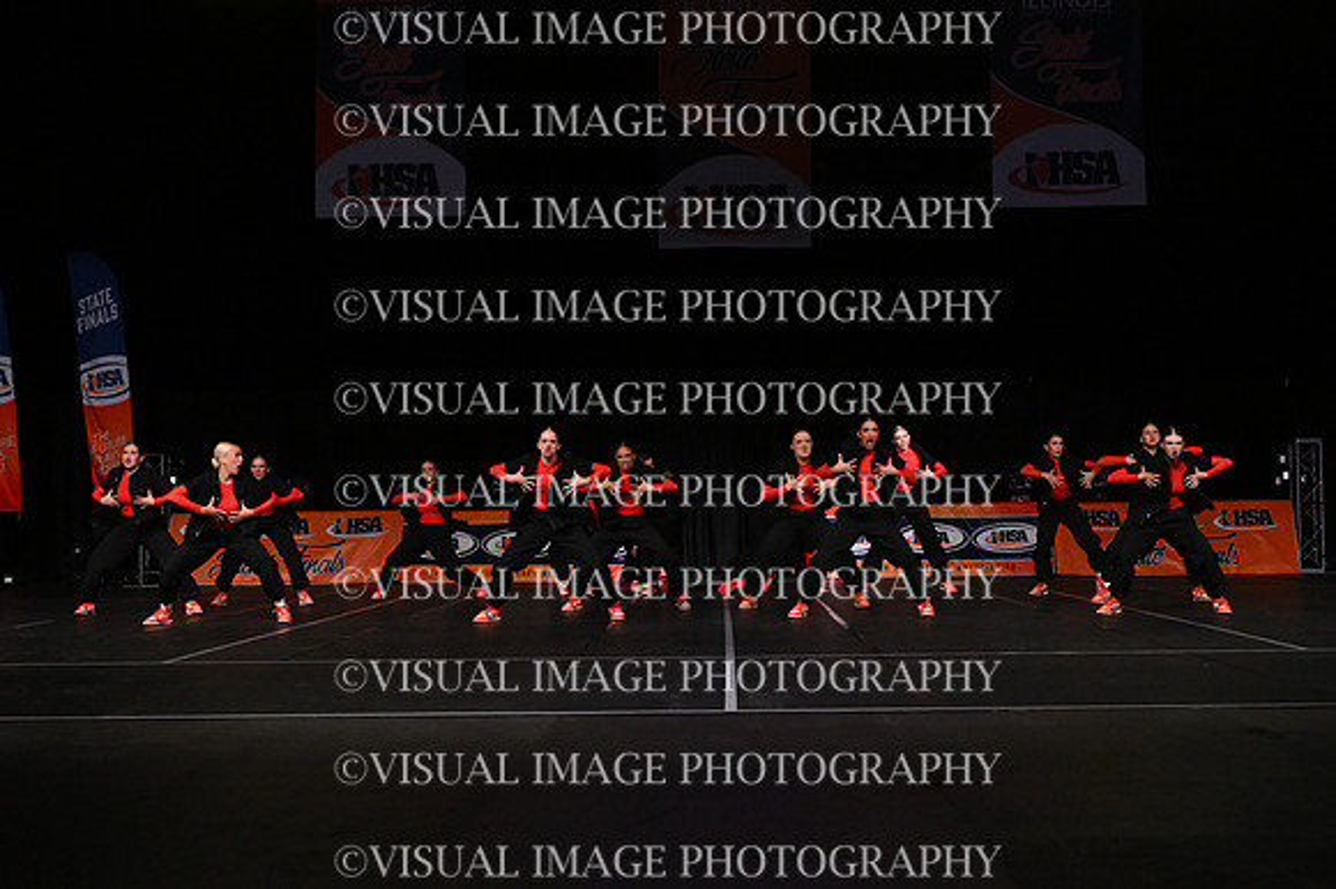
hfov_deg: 36.3
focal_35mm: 55
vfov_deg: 24.6
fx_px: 2040
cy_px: 444
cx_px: 668
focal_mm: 37
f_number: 4
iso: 8000
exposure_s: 1/1000
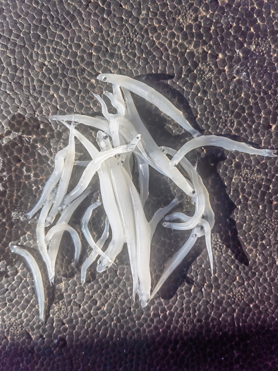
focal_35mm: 27
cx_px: 139
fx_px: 289
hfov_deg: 51.3
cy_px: 186
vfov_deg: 65.3
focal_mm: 5.52
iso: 50
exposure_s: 1/2088
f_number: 1.9
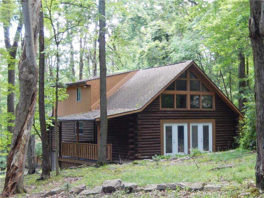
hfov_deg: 29.0
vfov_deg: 21.9
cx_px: 132
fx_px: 511
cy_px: 99
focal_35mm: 67
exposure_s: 1/30
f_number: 4.8
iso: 400
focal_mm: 12
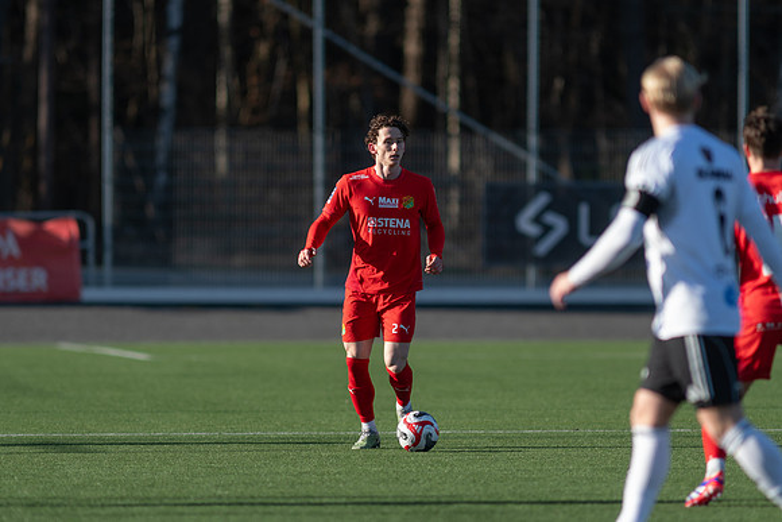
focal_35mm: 450
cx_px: 391
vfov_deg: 3.1
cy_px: 261
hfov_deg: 4.6
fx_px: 9777
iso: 220
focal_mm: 300
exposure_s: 1/1600
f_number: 3.2
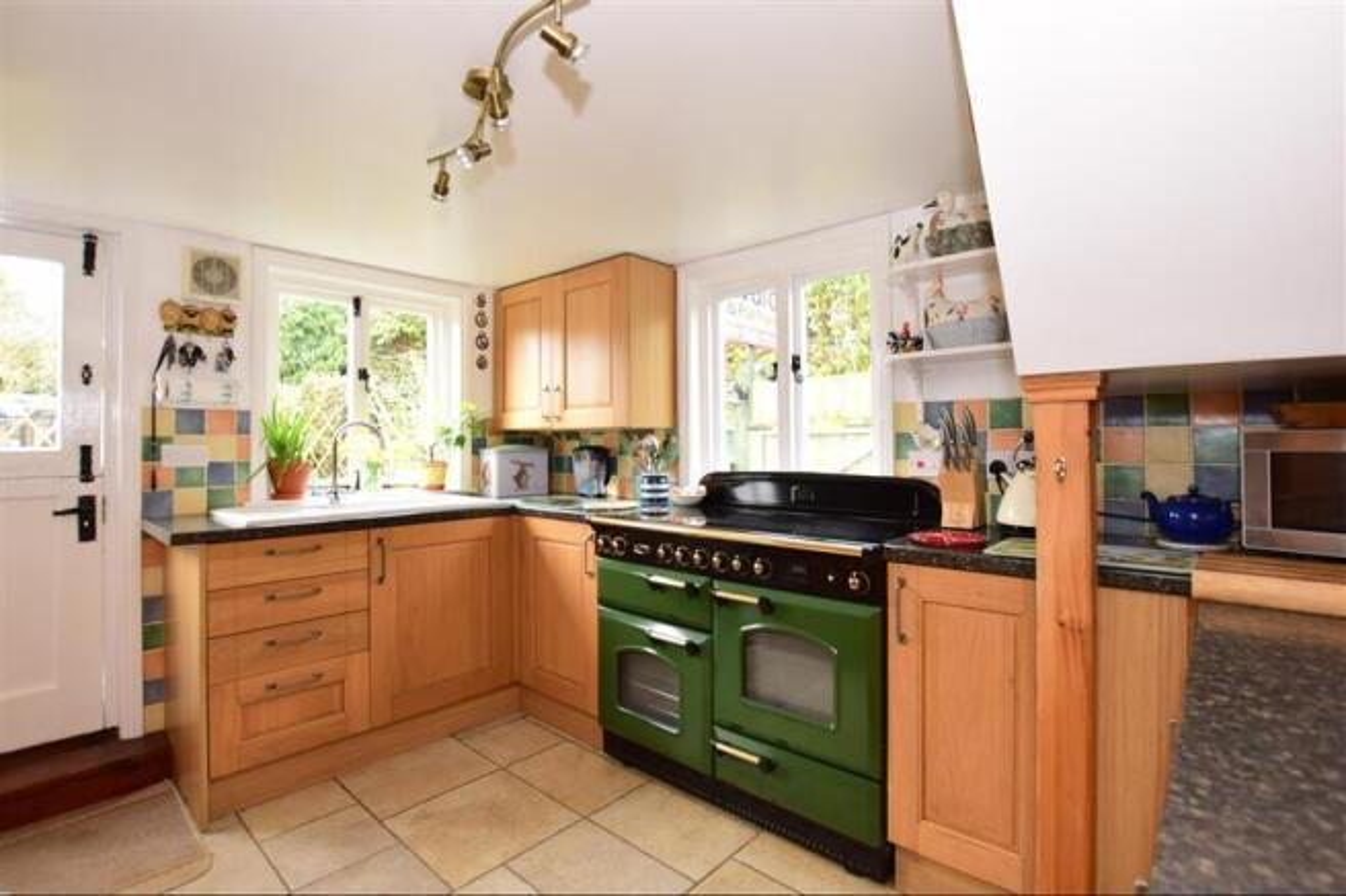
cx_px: 673
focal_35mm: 15
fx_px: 561
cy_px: 448
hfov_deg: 100.4
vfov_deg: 77.3
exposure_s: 1/40
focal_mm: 10
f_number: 5.6
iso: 400
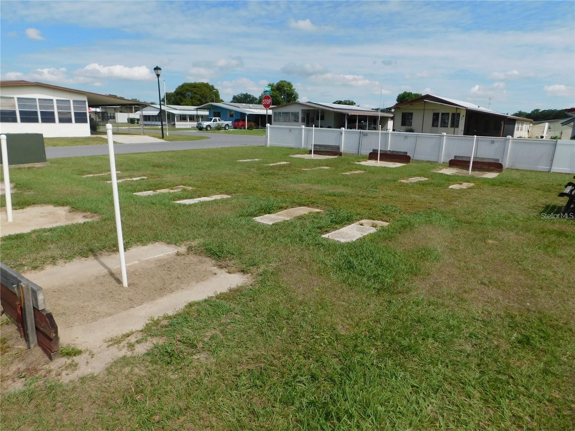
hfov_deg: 73.9
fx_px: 382
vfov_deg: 58.9
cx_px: 288
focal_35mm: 23
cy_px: 216
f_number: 6
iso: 125
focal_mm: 4
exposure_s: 1/800
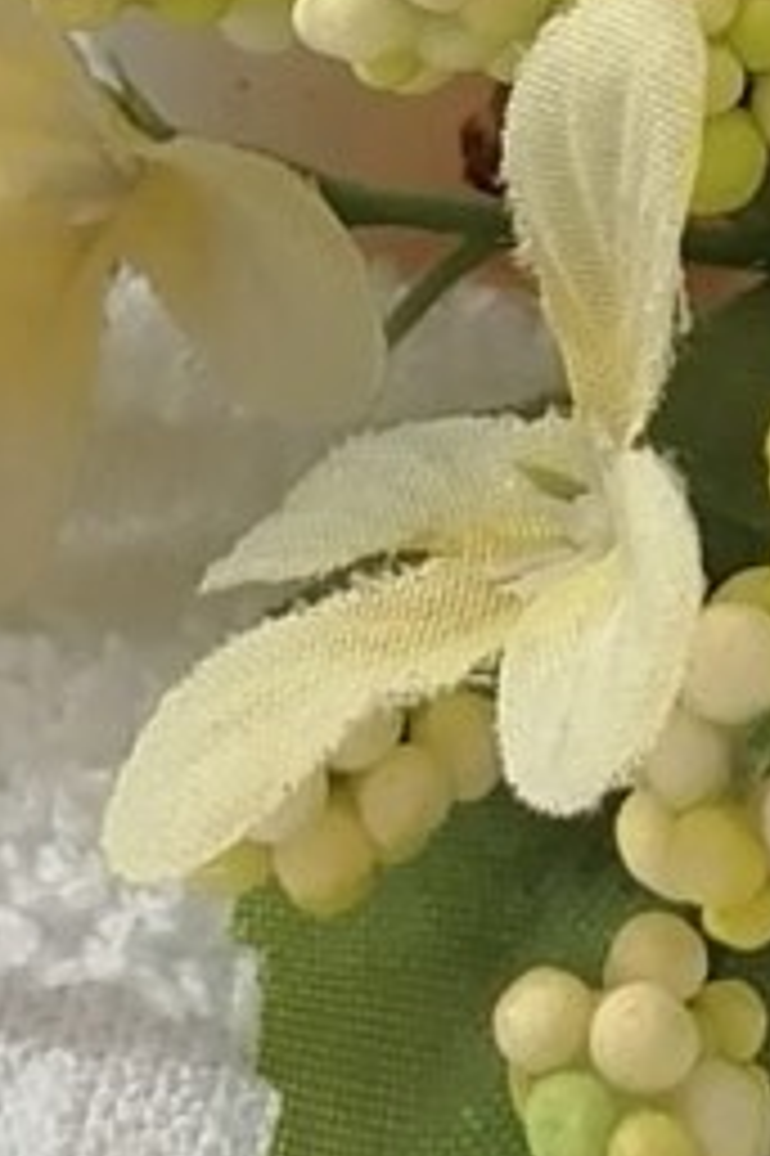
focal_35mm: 175
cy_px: -103
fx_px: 5622
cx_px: 387
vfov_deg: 11.6
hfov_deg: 7.8
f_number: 1.8
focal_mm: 5.3
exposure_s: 1/33.3
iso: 200
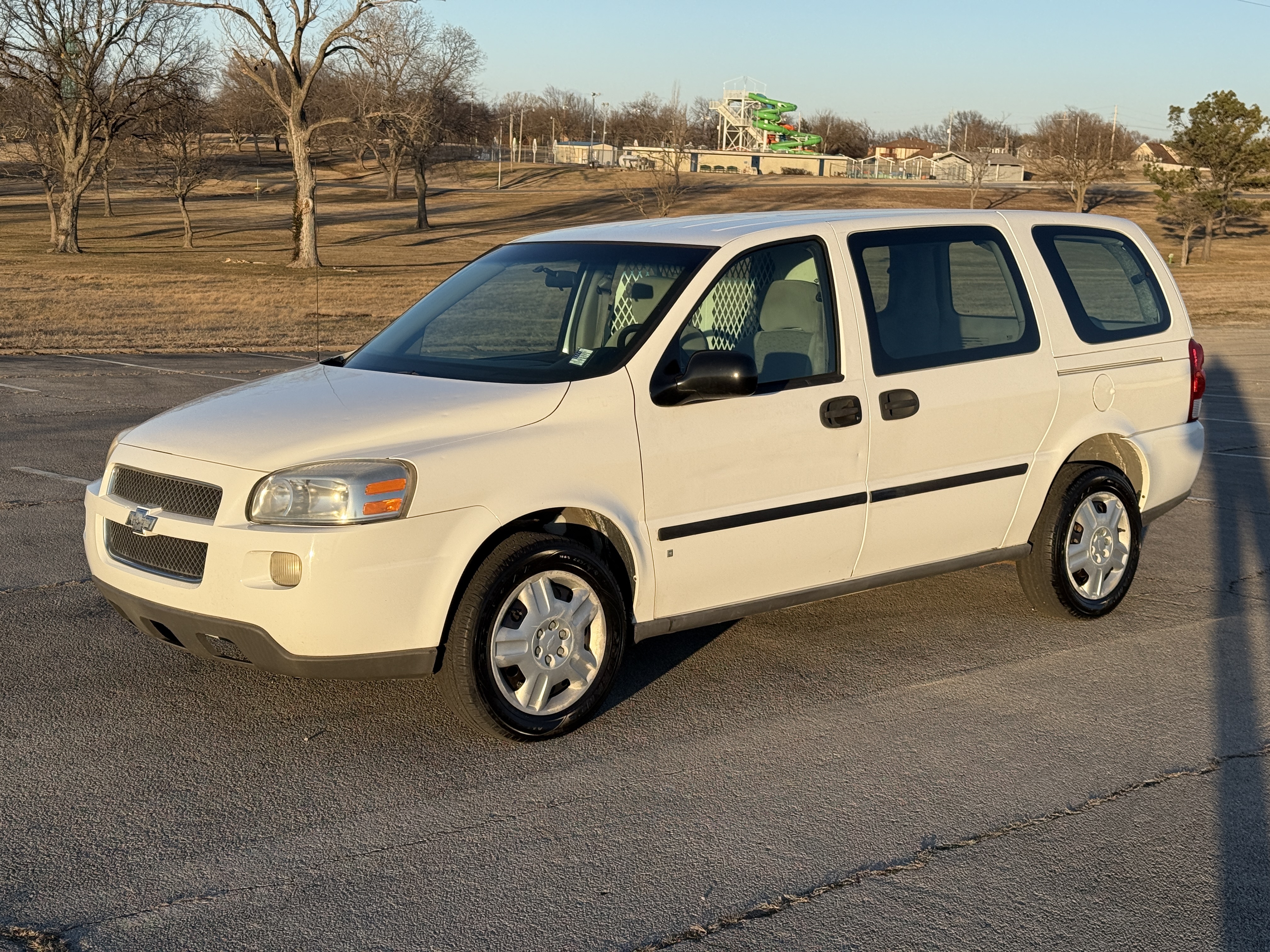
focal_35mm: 48
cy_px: 476
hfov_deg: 39.7
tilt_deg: -11.5
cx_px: 635
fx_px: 1761
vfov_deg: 30.3
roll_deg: -2.7
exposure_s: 1/3096
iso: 64
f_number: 1.78
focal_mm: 6.76
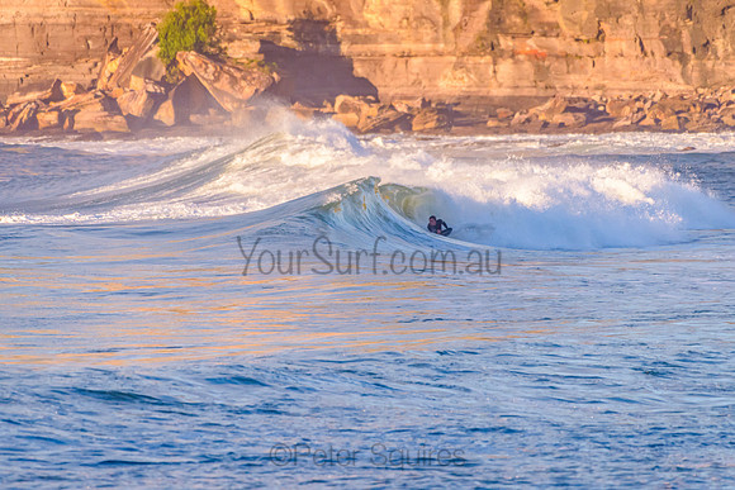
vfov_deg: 2.3
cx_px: 371
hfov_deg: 3.4
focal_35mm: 608
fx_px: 12421
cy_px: 192
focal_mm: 500
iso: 560
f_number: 5.6
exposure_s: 1/2000
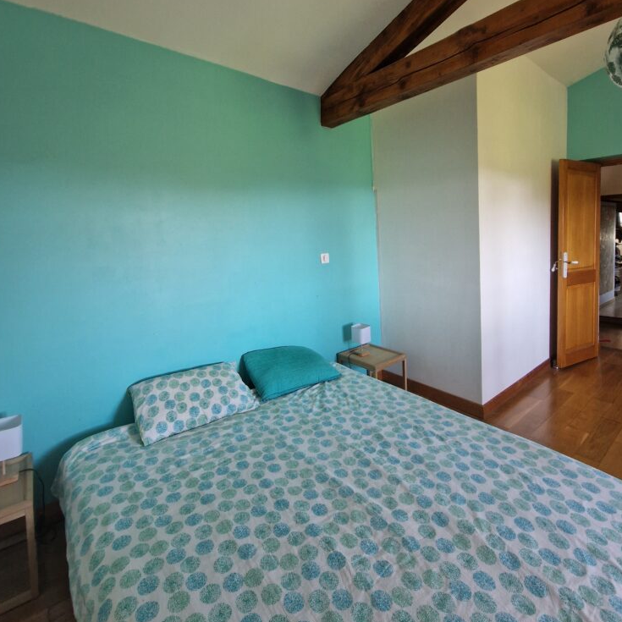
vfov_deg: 86.3
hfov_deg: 87.4
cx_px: 302
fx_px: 325
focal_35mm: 16
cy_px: 248
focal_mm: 2.2
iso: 320
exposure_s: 1/50
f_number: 2.2
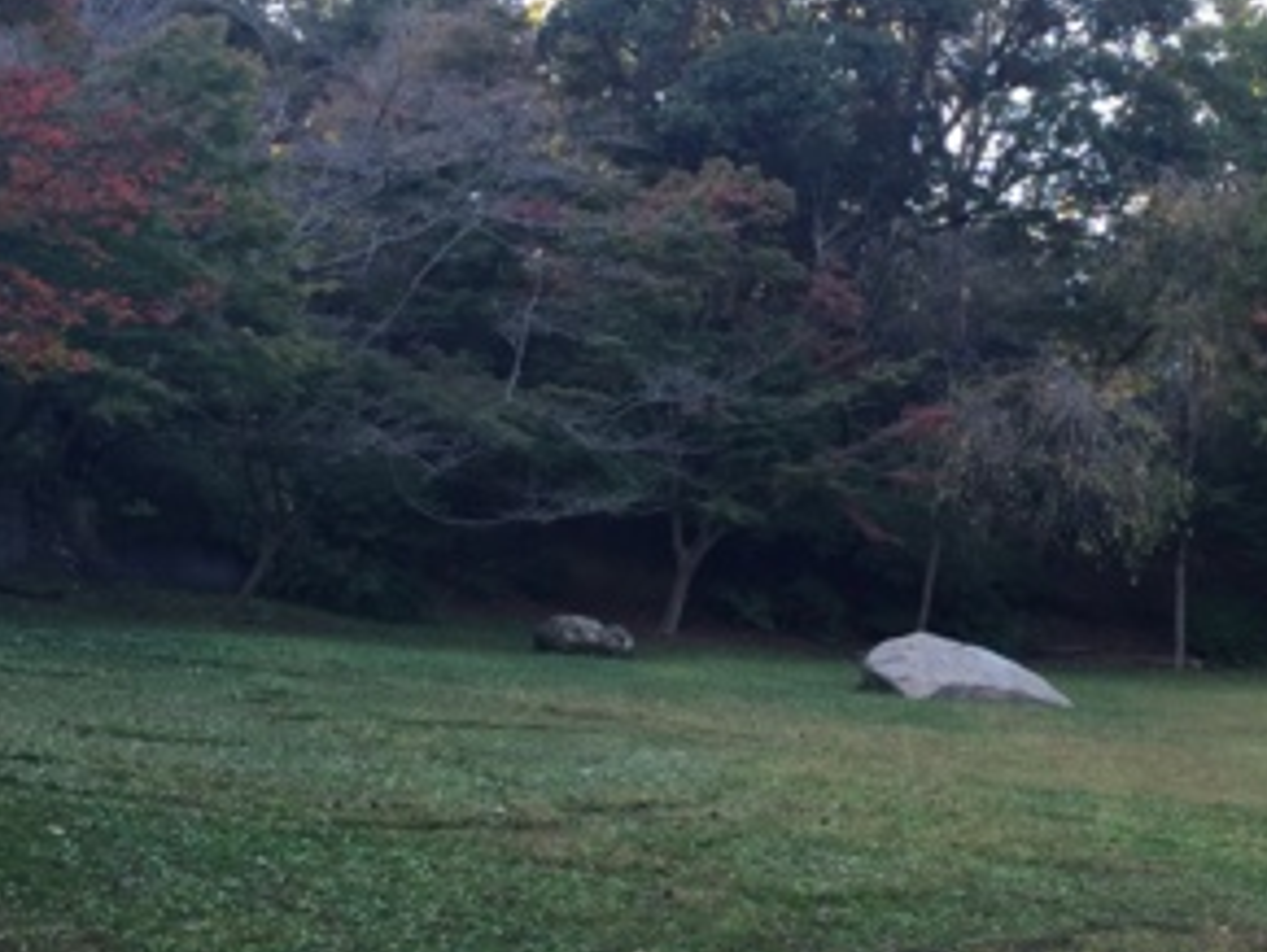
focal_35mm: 56
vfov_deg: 26.1
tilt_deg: +6.6
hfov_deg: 34.0
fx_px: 2051
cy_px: 463
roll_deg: -2.6
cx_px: 865
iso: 50
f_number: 2.2
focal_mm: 4.15
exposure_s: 1/120
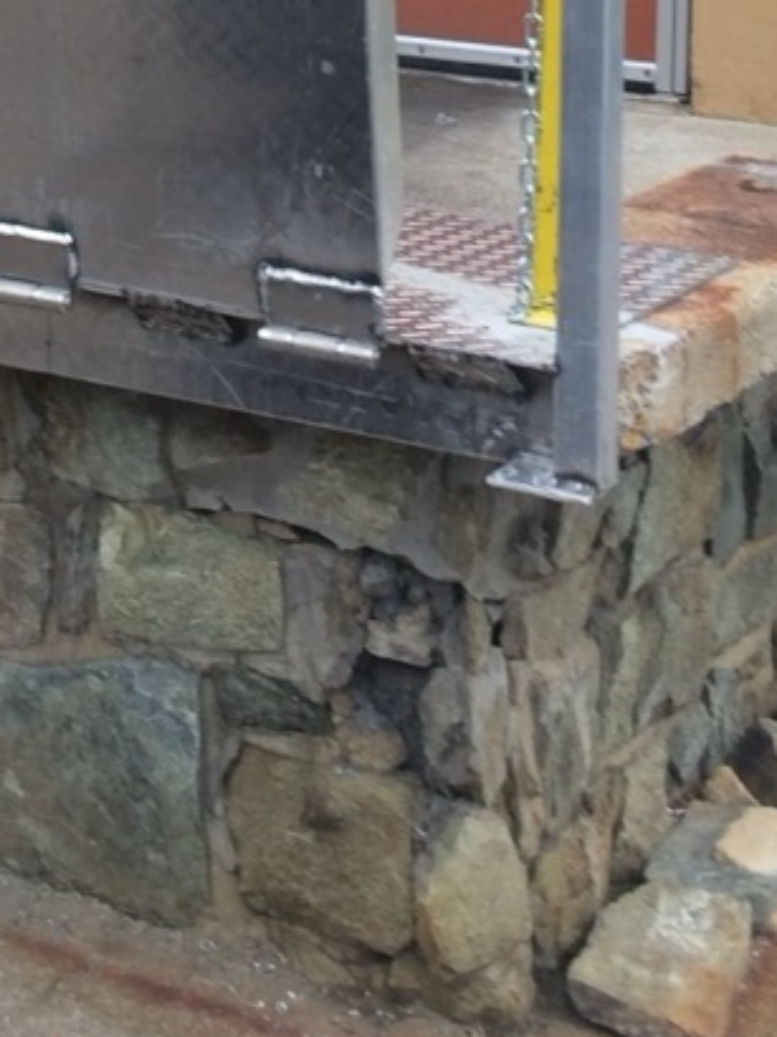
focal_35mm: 92
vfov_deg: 19.3
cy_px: -400
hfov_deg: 15.8
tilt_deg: -2.1
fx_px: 2756
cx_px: 70
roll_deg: -2.1
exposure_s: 1/160
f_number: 2.2
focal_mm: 4.15
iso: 32
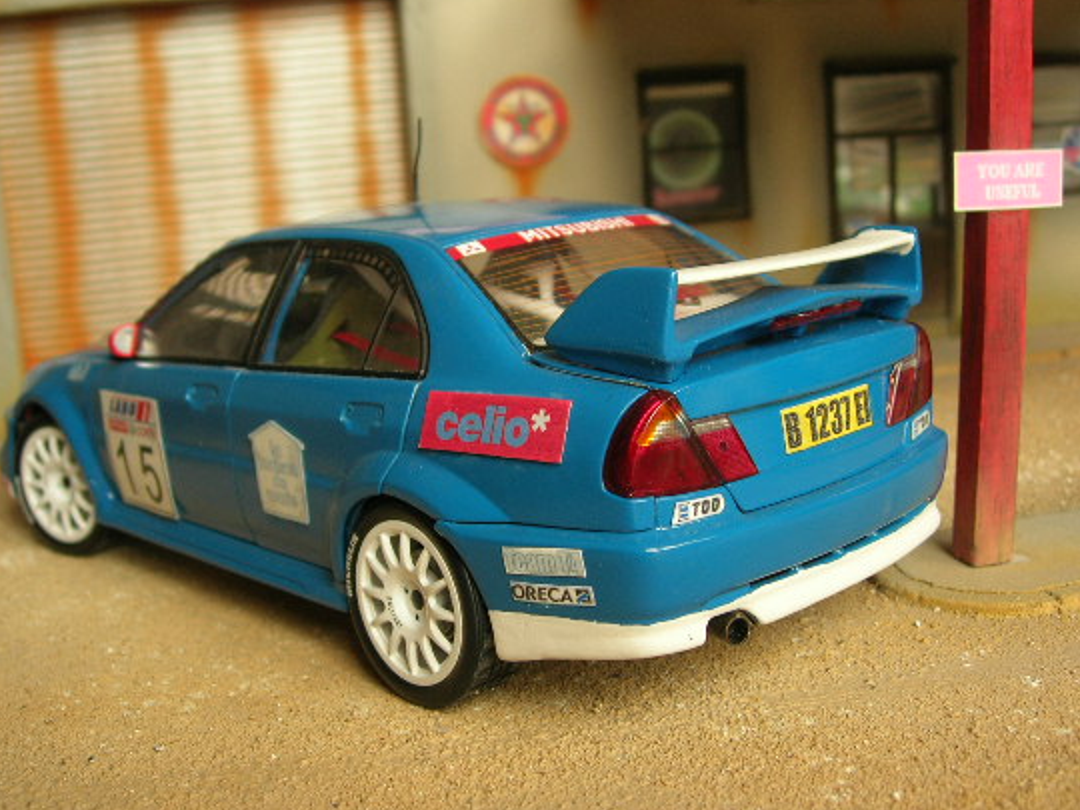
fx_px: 1404
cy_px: 386
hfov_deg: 42.1
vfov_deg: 32.2
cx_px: 506
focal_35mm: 45
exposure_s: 1/22.2
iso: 64
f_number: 2.8
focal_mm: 7.8
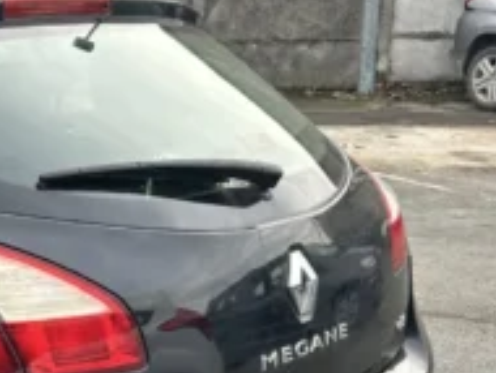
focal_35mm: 82
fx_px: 1176
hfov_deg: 22.0
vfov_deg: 18.0
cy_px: 261
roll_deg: -0.6
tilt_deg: -12.8
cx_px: -99
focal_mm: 5.7
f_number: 1.5
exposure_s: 1/295
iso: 50
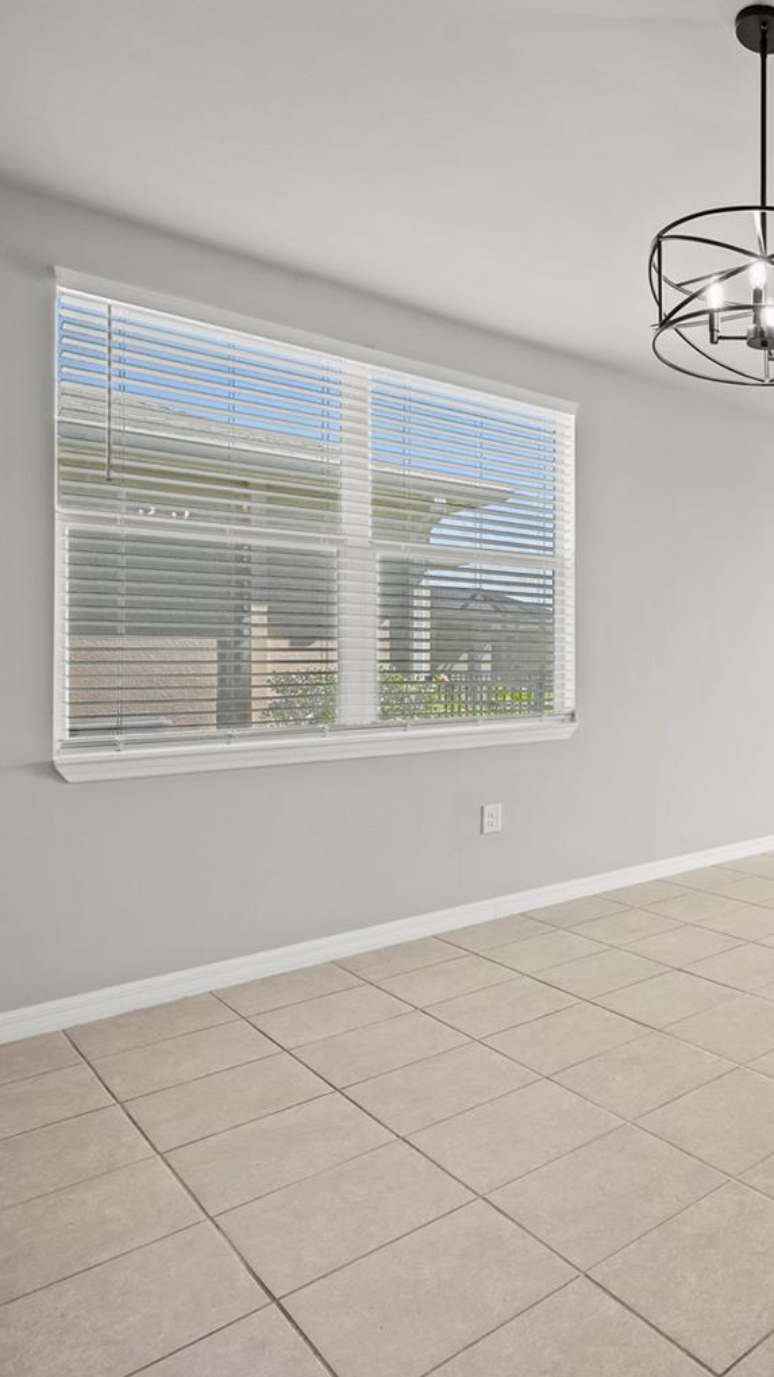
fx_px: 839
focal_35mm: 23
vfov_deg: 78.7
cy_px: 679
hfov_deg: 39.6
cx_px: 866
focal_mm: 14
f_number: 8
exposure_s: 1/3
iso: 100
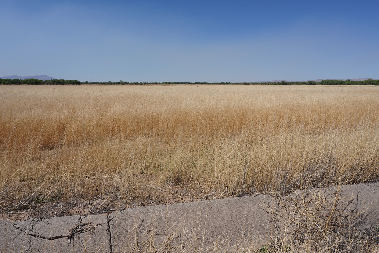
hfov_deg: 65.5
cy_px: 126
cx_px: 190
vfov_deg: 46.4
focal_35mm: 28
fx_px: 295
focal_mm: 28
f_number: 20
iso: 100
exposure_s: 1/100
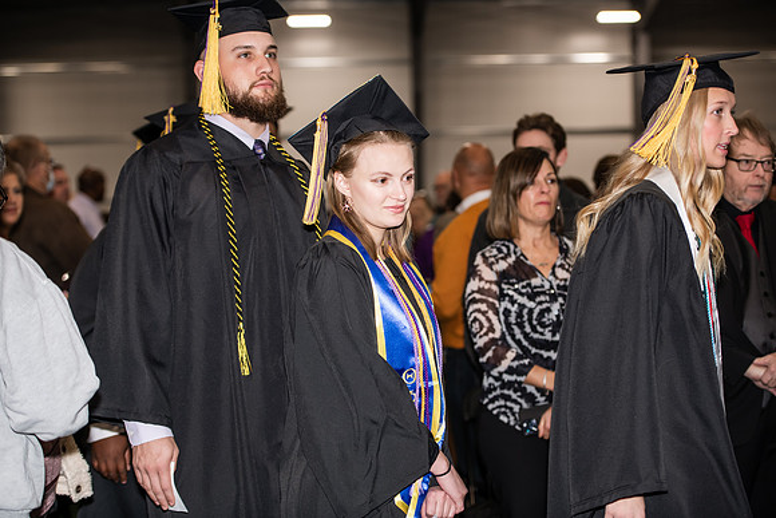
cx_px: 388
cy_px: 259
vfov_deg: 18.2
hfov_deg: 27.0
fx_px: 1617
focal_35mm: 75
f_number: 3.2
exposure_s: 1/200
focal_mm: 75
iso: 500
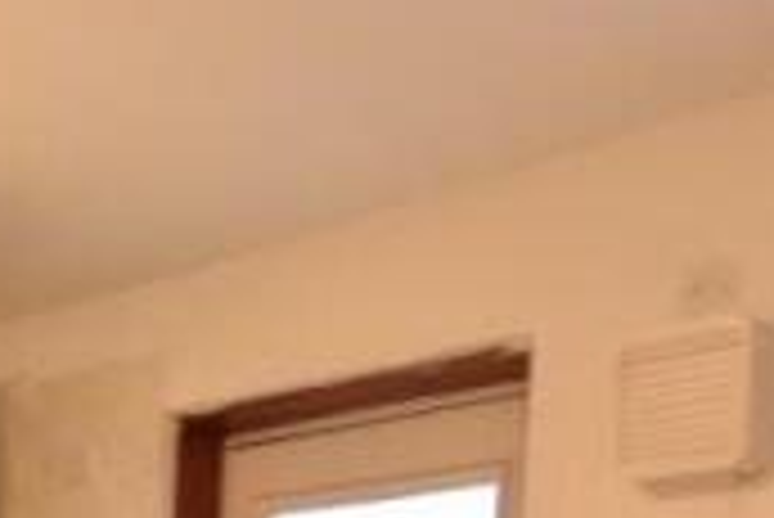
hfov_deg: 33.6
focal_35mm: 57
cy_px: 867
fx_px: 1227
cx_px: 115
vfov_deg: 19.4
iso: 640
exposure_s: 1/15
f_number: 5
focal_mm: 10
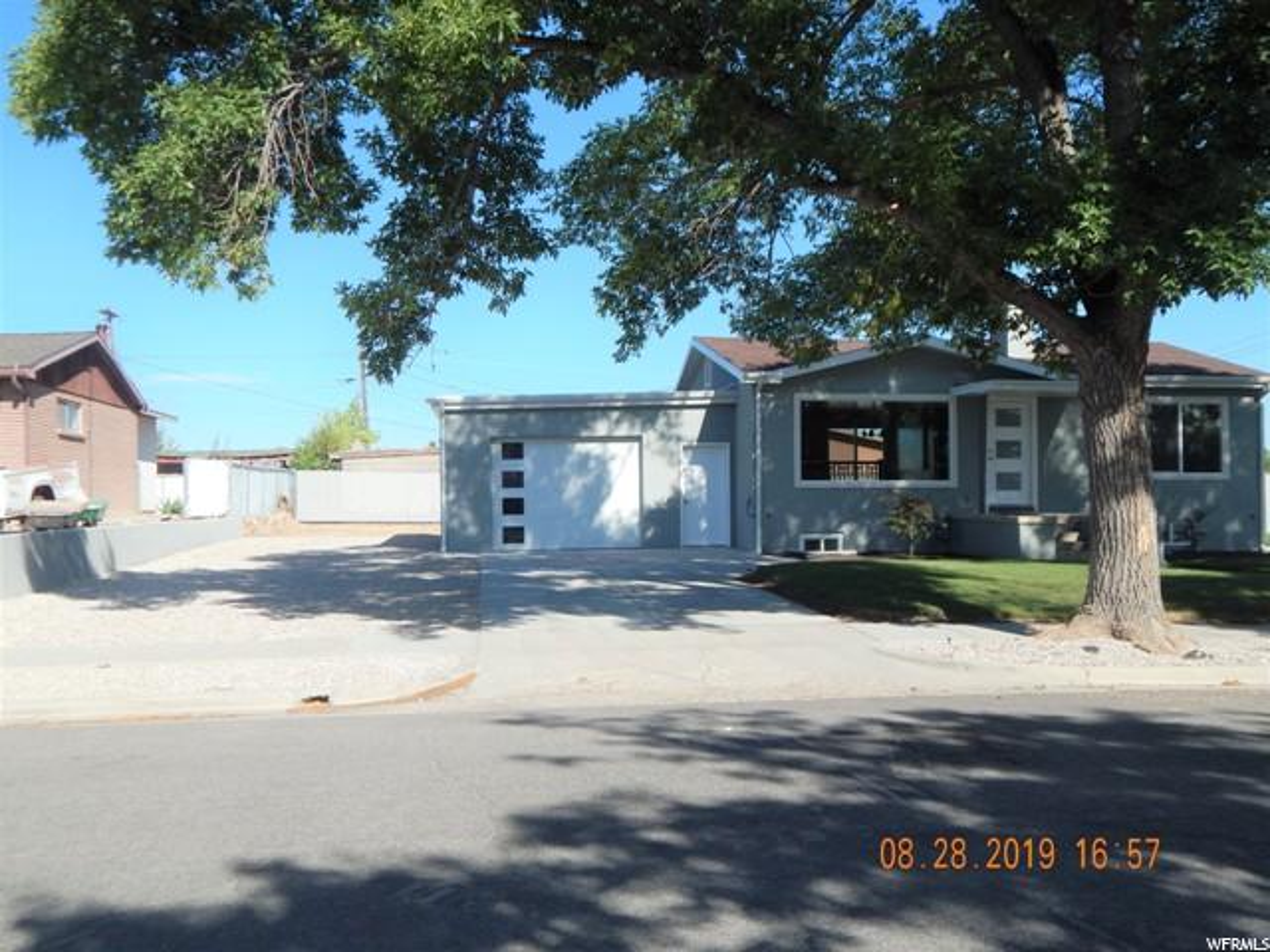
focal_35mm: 35
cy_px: 476
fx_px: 1284
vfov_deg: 40.7
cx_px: 635
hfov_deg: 52.6
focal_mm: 6.1
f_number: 6.7
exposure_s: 1/400
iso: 125
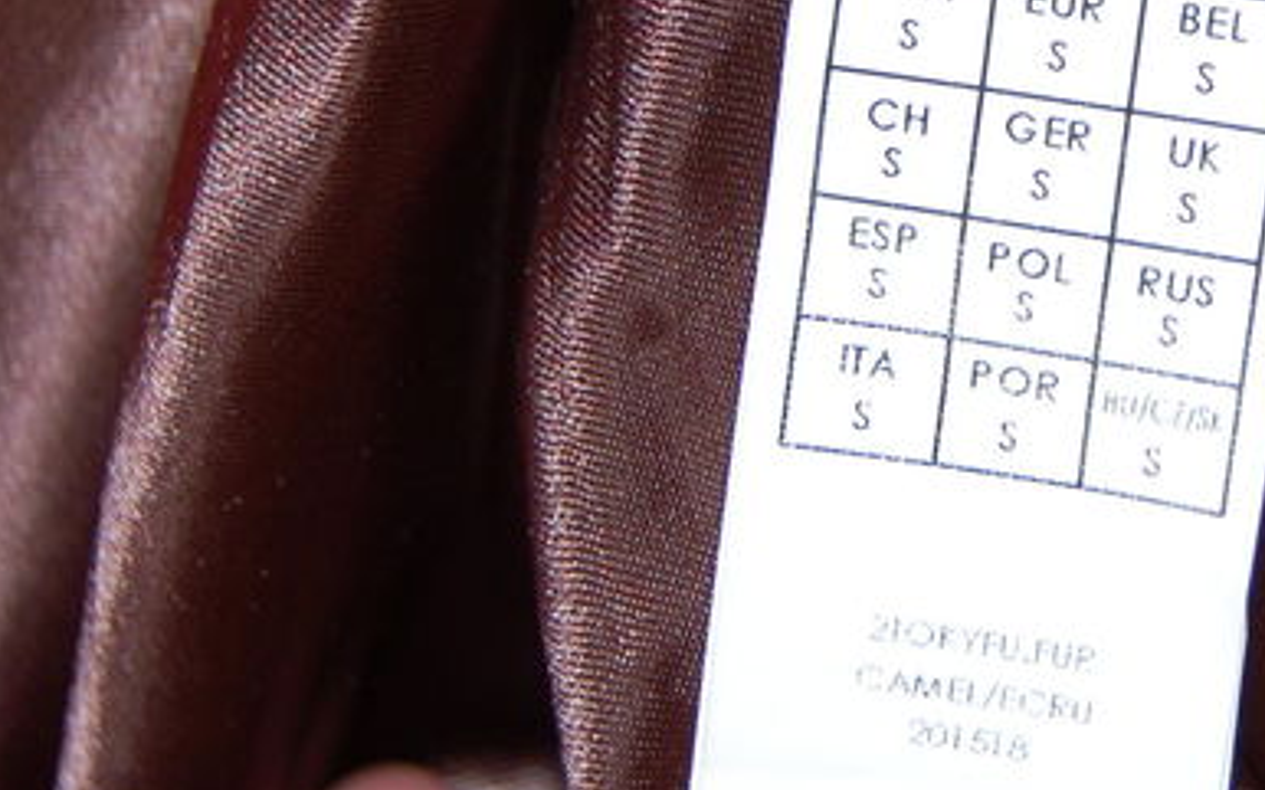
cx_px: 1045
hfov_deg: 21.5
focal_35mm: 95
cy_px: -74
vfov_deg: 13.5
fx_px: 3274
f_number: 4
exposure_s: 1/80
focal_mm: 24
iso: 200
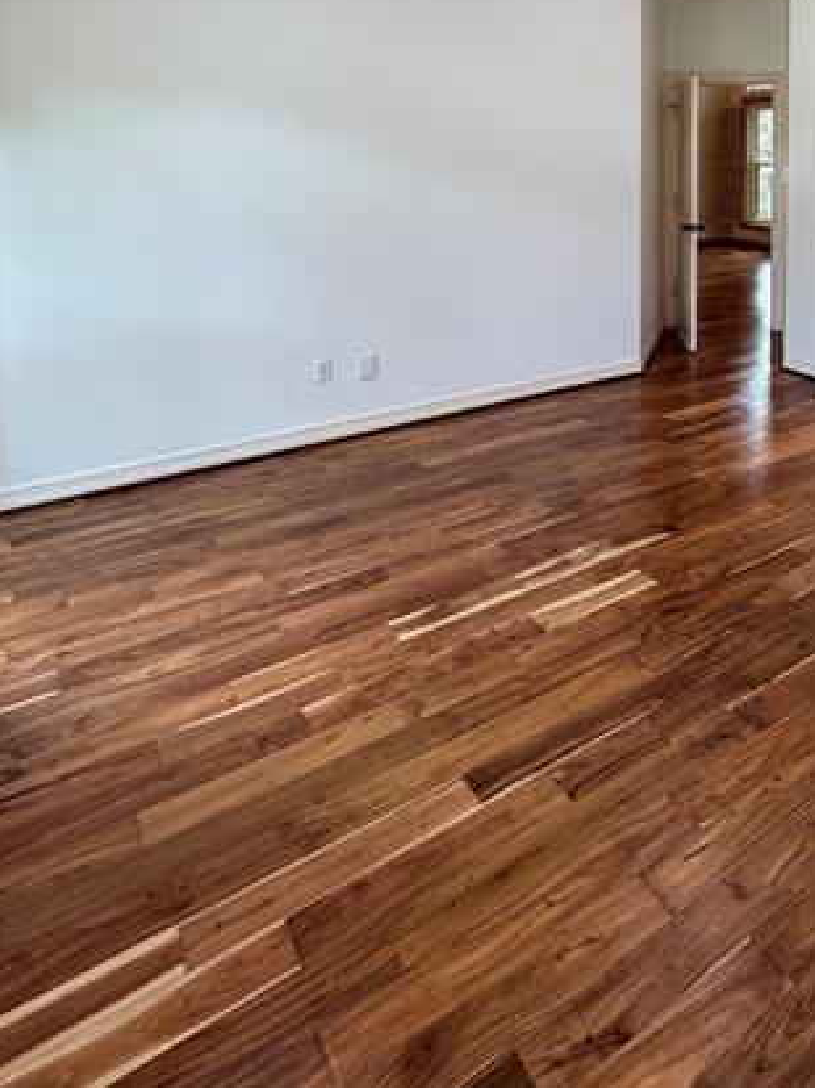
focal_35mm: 26
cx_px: 705
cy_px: 192
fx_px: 817
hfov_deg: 48.5
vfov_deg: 60.9
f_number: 2.2
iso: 320
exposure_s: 1/120
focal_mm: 2.22
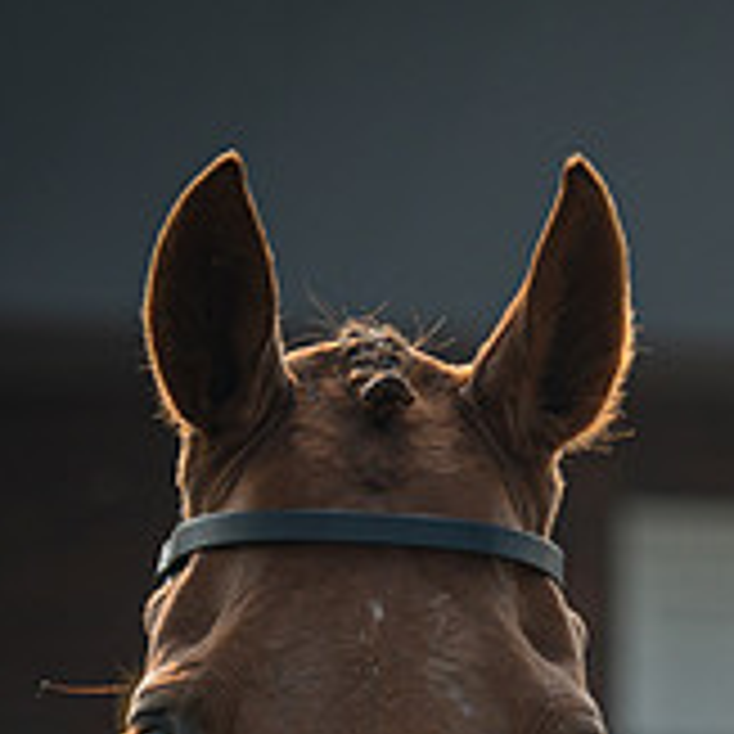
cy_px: 955
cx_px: 1120
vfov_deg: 2.5
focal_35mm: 713
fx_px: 17105
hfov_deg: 2.5
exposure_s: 1/500
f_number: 4
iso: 80
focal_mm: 135
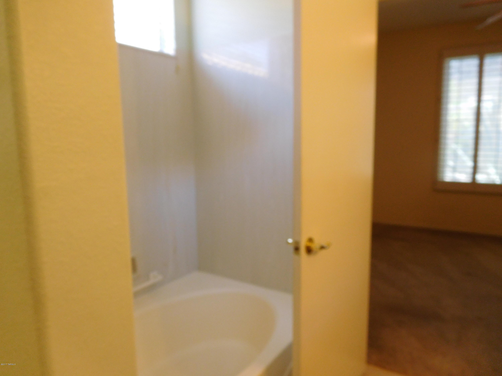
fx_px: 363
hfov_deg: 69.4
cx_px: 251
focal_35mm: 25
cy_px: 188
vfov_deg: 54.9
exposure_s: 1/30
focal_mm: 4.5
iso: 220
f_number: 3.4
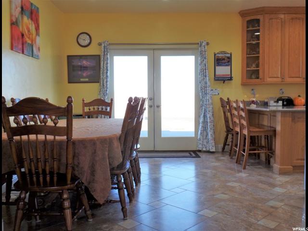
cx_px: 154
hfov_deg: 52.6
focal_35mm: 35
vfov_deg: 40.7
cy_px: 116
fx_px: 311
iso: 80
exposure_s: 1/90
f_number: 3.4
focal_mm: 6.2
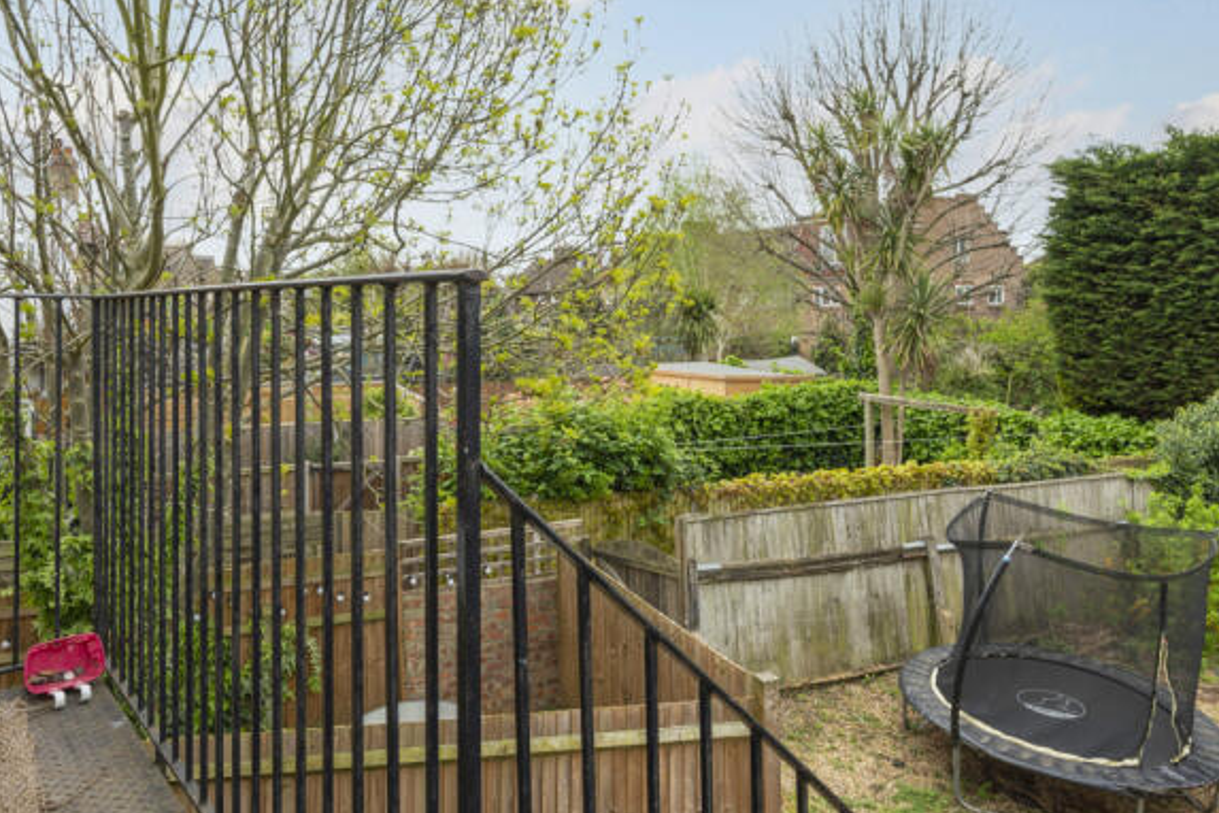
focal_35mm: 25
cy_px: 295
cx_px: 555
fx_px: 846
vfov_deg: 50.7
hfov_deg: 71.4
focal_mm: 14
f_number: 8
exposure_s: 1/160
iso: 200
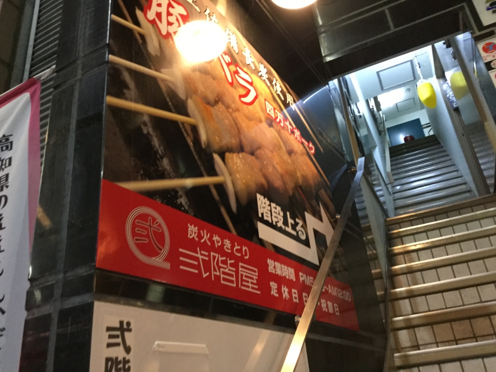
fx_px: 444
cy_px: 186
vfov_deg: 45.4
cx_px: 248
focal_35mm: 31
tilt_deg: +26.9
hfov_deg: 58.4
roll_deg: +6.7
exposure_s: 1/24
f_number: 2.4
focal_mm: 3.3
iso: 200
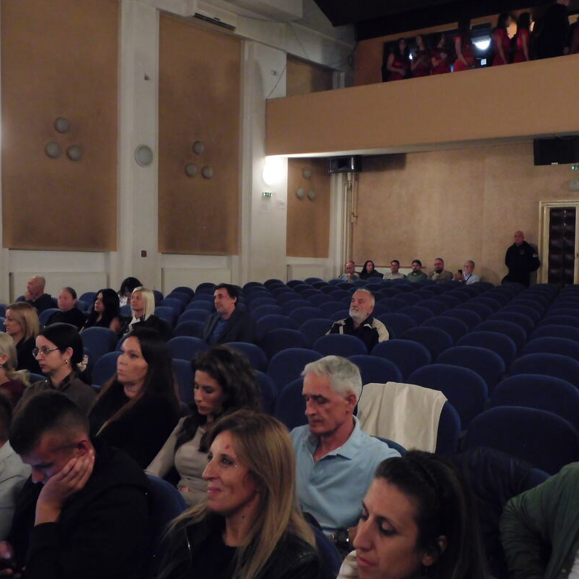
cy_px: 313
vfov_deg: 41.8
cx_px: 329
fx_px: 757
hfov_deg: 41.8
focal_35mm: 40
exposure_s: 1/15
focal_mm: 5.3
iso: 1600
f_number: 3.2
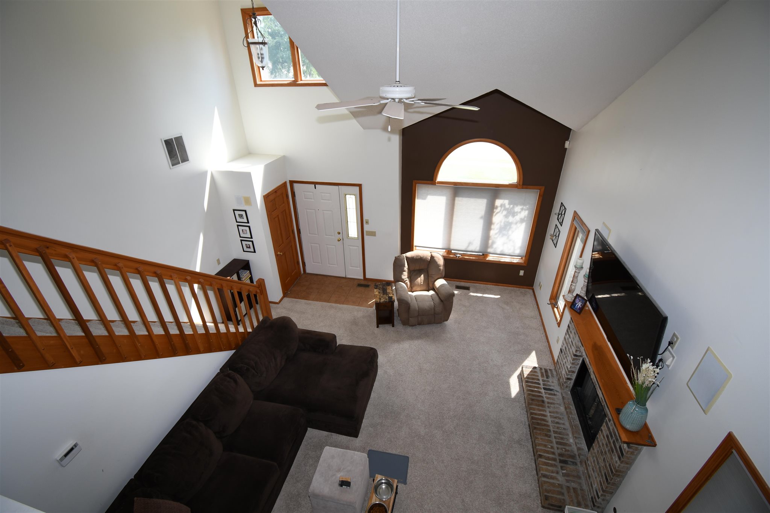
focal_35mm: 15
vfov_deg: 77.3
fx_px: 321
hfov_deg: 100.4
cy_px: 256
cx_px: 385
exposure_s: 1/100
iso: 160
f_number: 4.5
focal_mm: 10
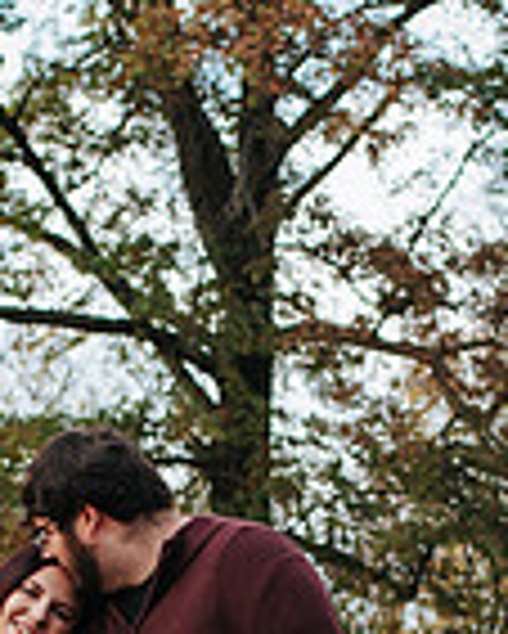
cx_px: 131
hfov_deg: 10.6
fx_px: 2741
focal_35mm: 146
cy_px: 785
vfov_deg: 12.8
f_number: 2.8
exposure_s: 1/320
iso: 160
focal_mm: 35
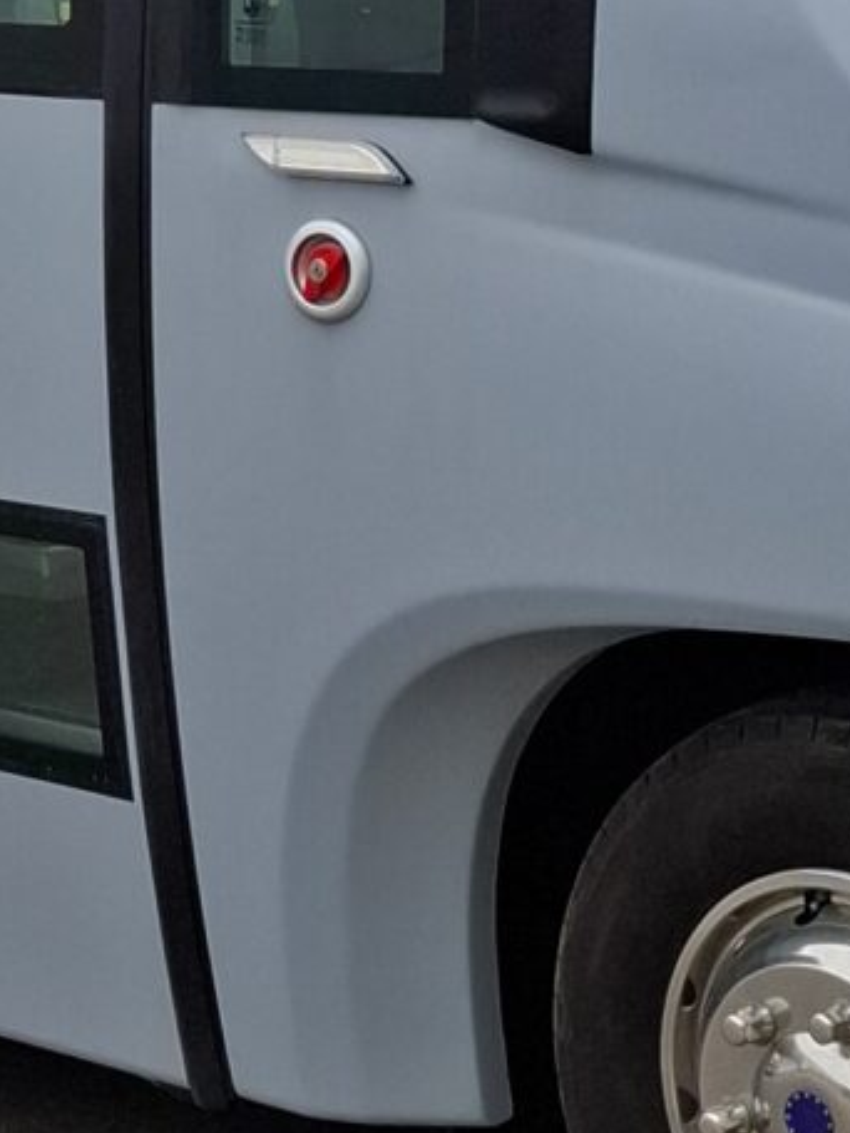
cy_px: 189
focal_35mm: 129
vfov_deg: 15.2
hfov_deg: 11.5
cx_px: 191
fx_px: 4223
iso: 50
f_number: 1.8
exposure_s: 1/767
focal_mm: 5.54
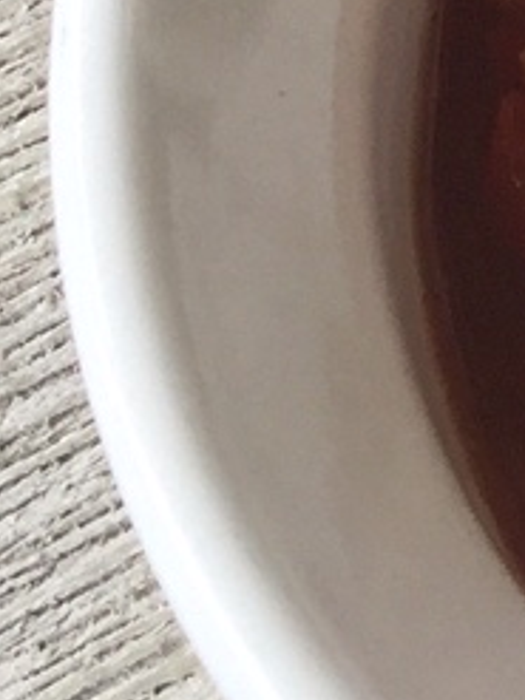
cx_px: 1348
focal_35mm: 205
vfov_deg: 8.9
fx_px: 4149
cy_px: -887
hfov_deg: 6.8
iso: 25
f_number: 2.4
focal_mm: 3.3
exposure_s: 1/120
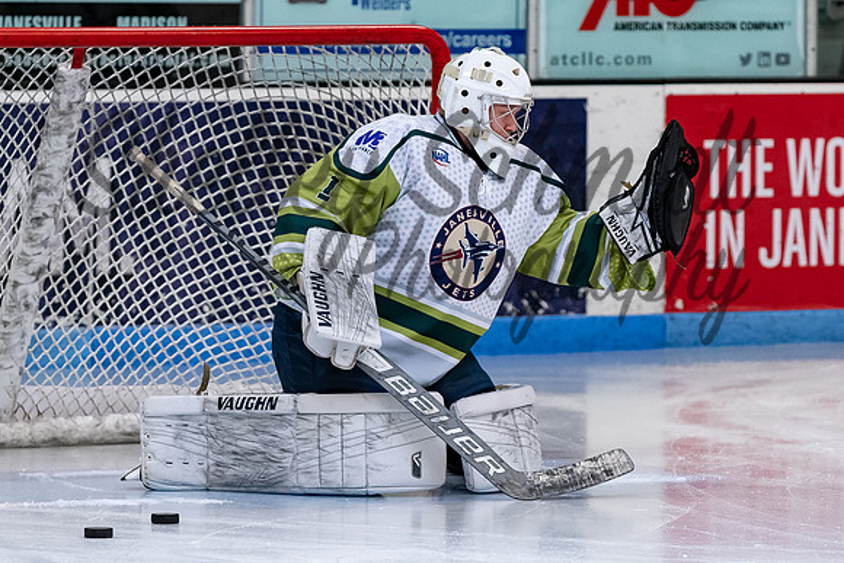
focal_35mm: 370
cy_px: 190
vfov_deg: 3.7
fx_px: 8672
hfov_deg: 5.6
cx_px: 487
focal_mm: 170
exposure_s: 1/800
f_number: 3.2
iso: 2000
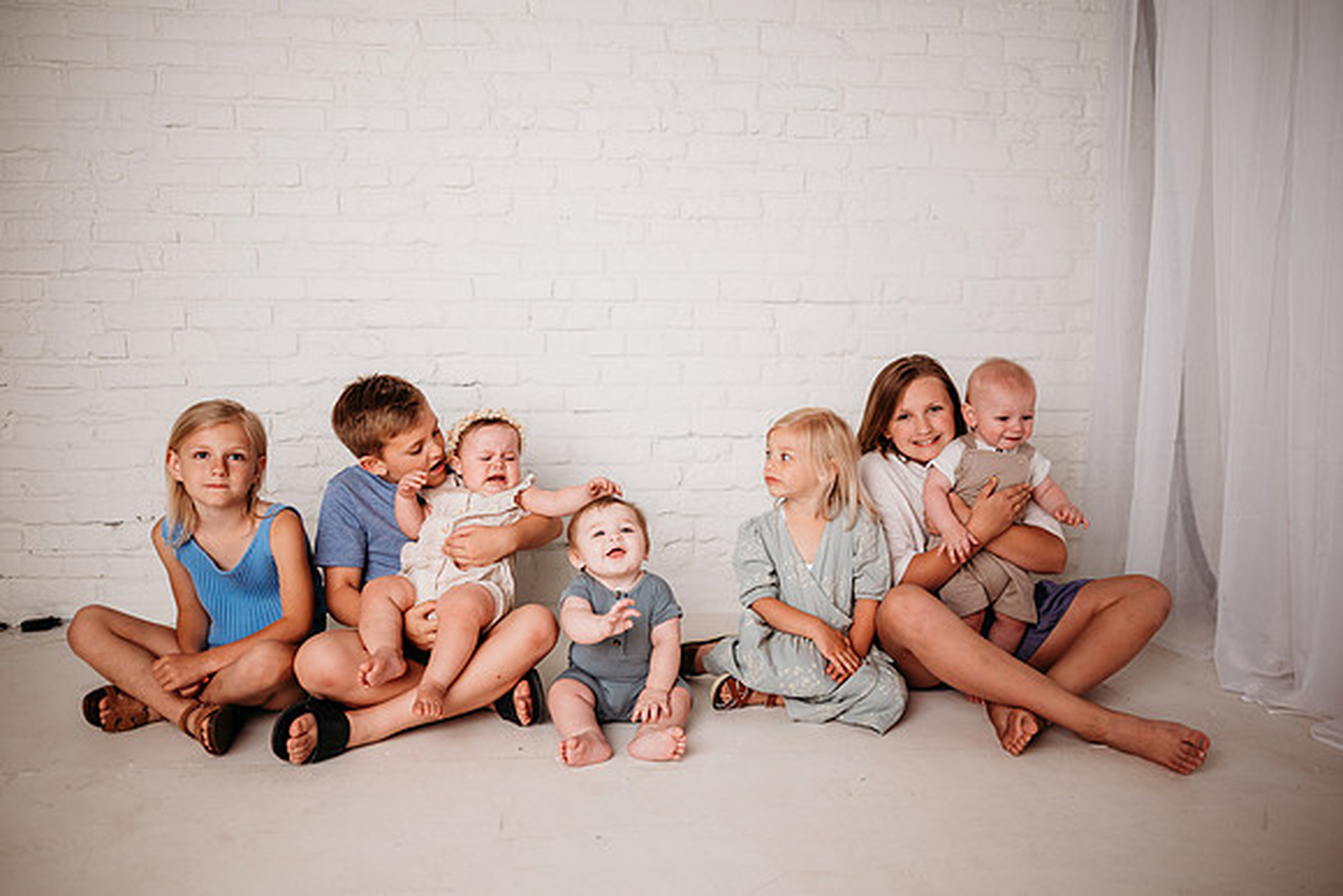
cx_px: 672
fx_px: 896
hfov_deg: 73.7
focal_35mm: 24
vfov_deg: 53.2
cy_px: 448
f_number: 2
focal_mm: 24
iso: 100
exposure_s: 1/200
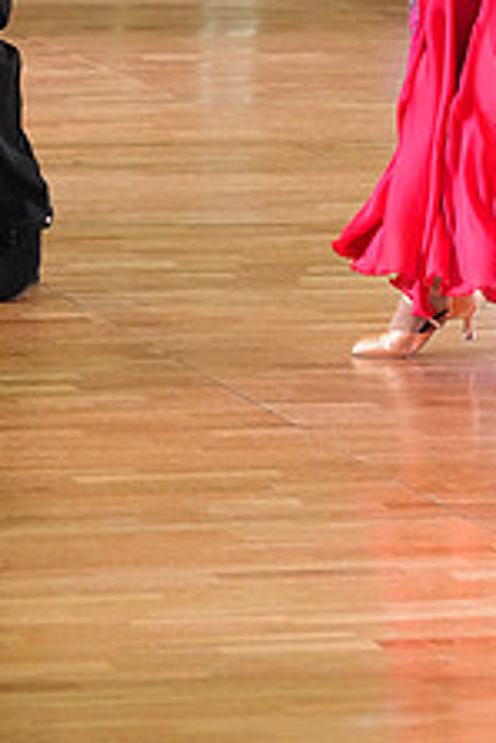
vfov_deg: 7.2
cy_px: -153
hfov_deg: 4.8
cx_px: 308
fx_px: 5860
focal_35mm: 284
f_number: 5
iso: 3200
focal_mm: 109
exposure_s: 1/200
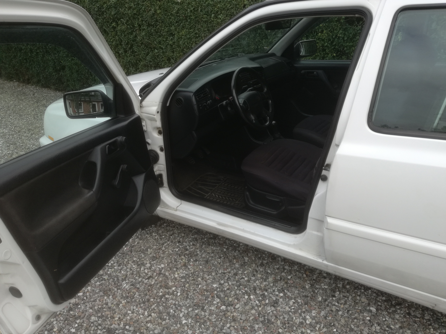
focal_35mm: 27
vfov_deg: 51.4
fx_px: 348
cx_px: 223
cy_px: 167
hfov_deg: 65.3
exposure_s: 1/160
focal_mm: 3.79
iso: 50
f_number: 2
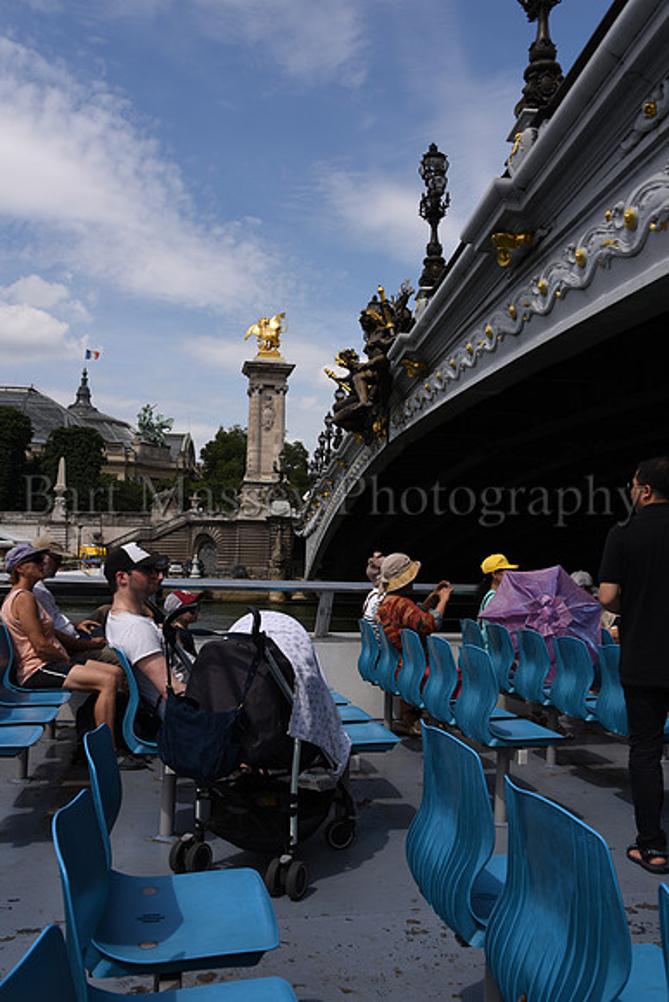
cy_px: 501
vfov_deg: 65.5
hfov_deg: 46.4
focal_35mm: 28
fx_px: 780
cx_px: 334
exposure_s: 1/125
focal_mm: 28
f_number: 11
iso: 64
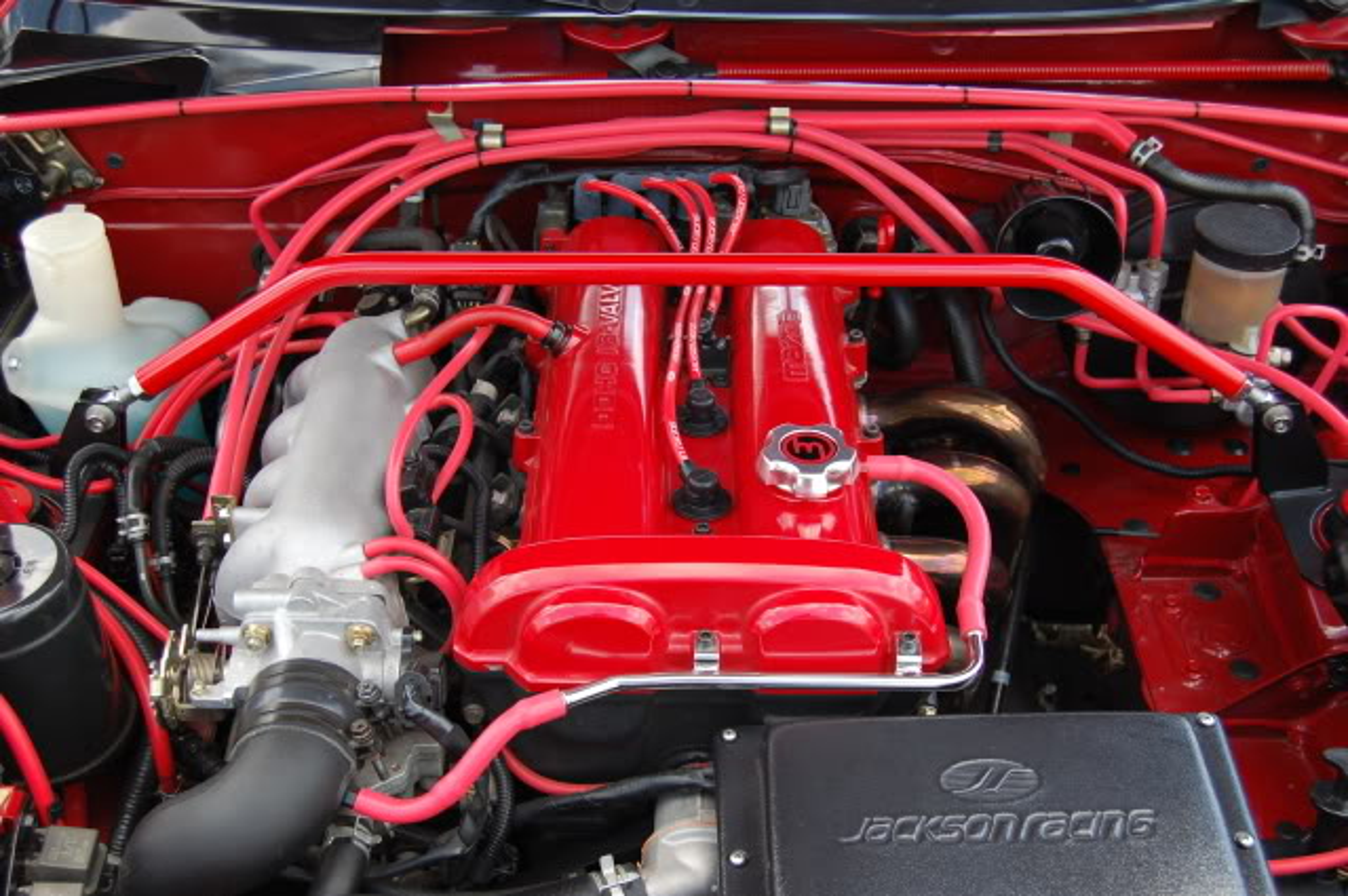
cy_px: 448
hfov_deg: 42.4
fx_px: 1740
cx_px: 674
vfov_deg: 28.9
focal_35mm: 46
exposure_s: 1/125
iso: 220
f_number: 5.6
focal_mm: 31
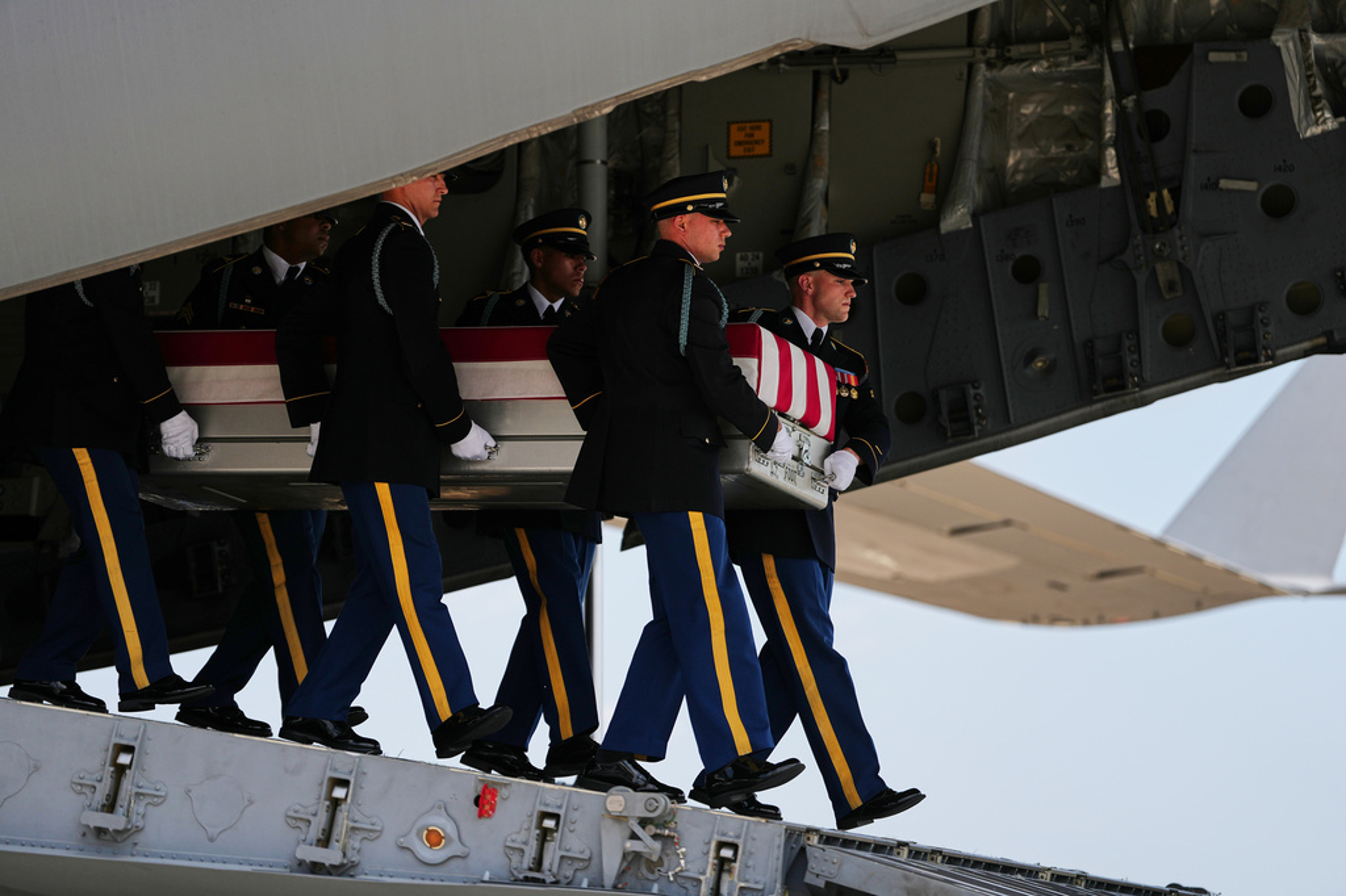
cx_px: 673
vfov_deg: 10.5
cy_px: 448
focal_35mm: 130
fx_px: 4859
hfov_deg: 15.8
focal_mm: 130
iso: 80
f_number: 2.8
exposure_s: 1/3200
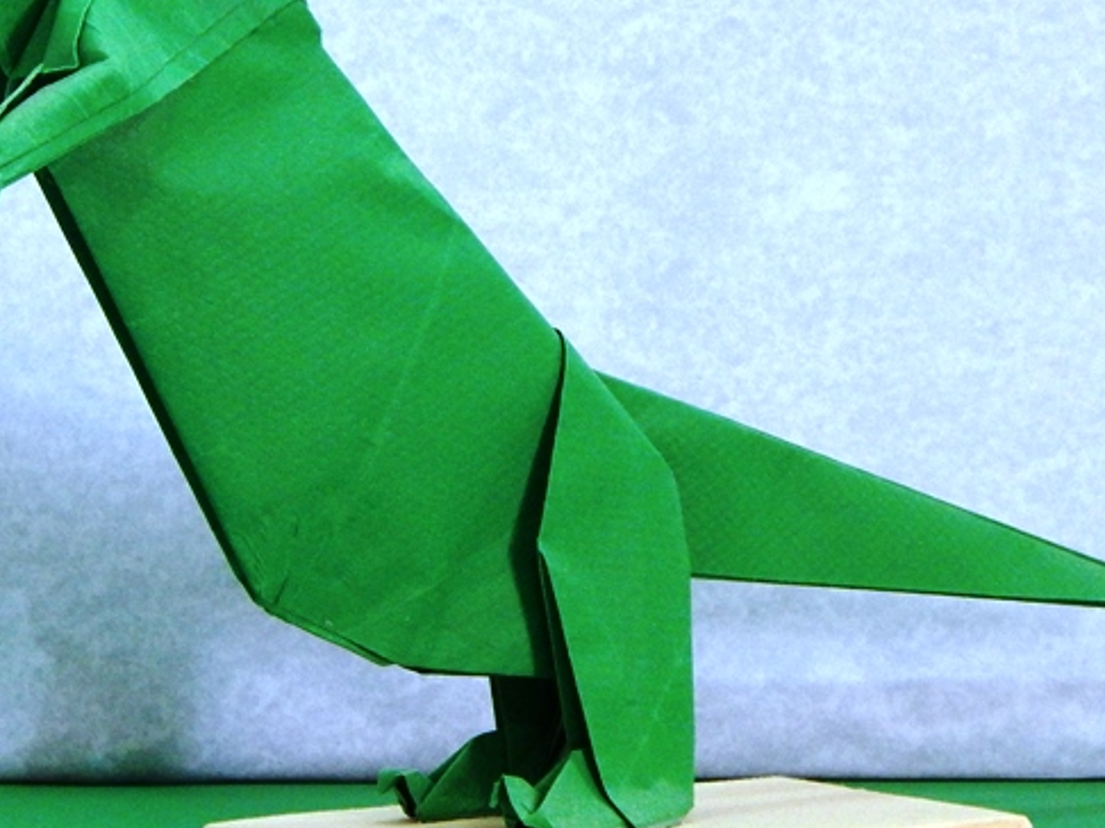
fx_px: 2967
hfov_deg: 21.0
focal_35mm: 93
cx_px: 321
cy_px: 304
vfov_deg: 15.9
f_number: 3.7
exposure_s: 1/8
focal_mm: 8.6
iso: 500
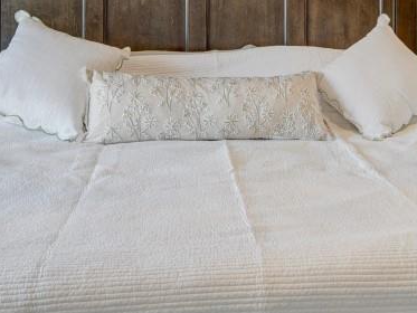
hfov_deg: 19.8
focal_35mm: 99
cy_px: -30
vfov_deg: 14.6
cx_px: 283
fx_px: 1193
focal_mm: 24
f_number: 8
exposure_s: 1/10
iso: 400
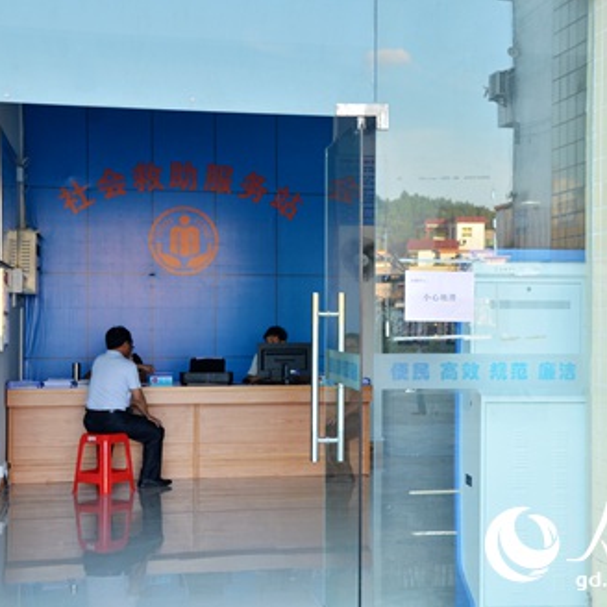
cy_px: 304
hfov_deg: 27.6
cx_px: 392
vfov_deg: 27.7
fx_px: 1230
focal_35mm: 62
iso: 400
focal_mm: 32
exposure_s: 1/200
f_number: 6.3
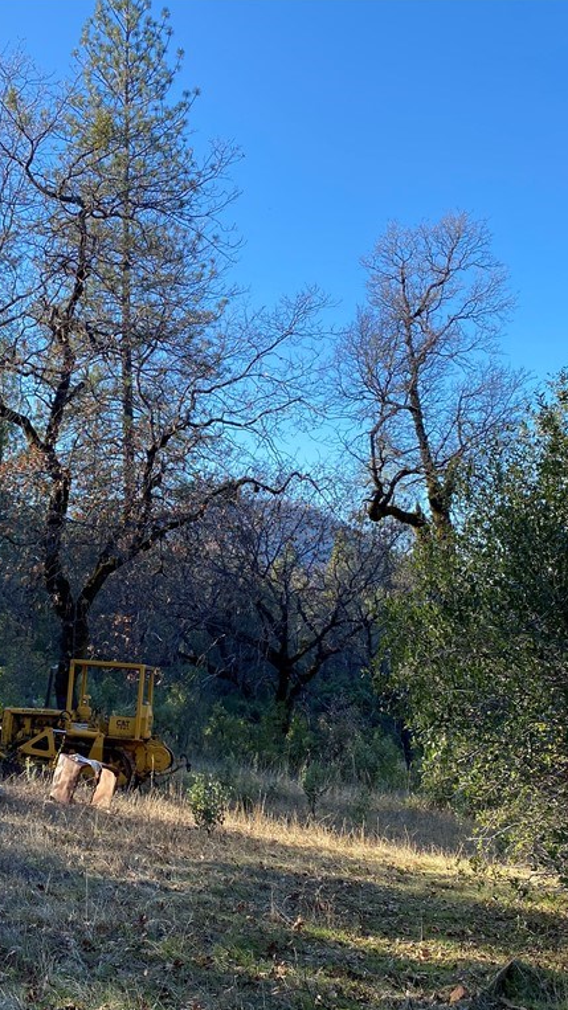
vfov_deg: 52.8
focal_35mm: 38
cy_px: 504
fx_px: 1018
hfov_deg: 30.4
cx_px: 111
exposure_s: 1/762
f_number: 1.8
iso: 32
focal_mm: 4.25
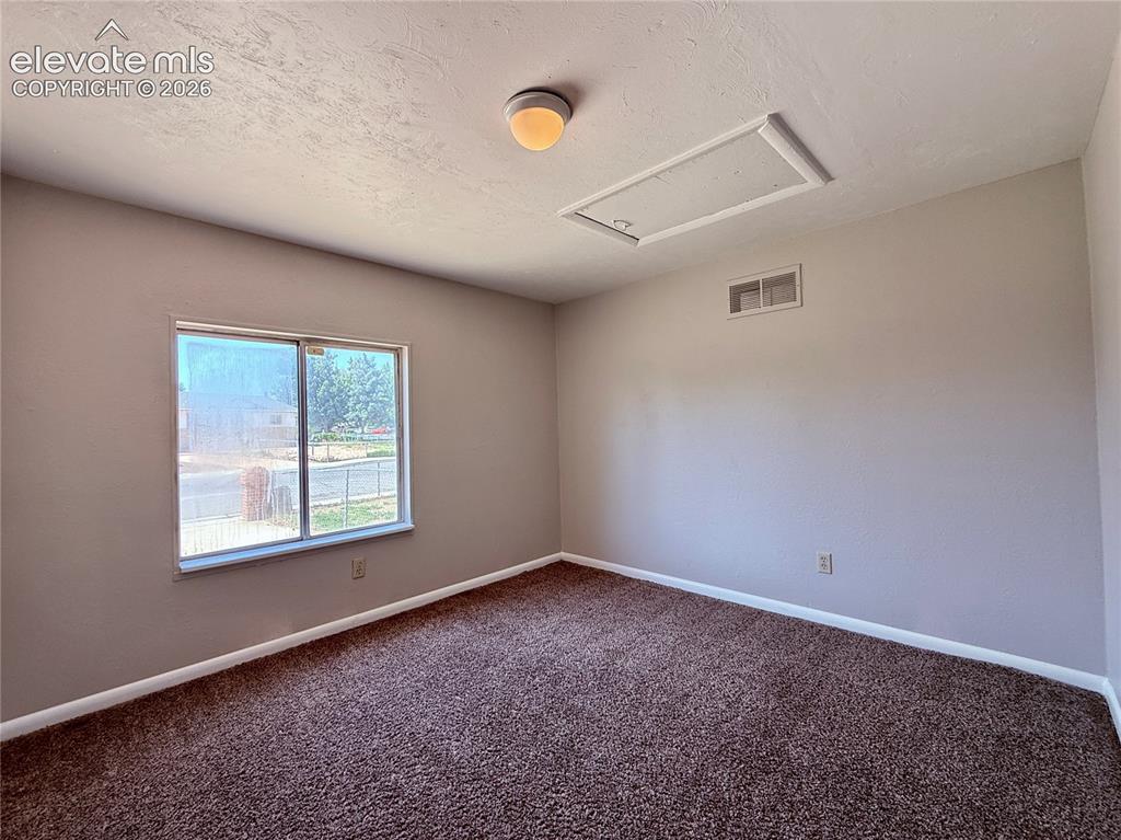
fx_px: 453
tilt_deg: +1.0
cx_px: 560
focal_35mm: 14
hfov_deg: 102.1
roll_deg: -1.1
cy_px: 420
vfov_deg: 85.6
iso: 64
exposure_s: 1/103
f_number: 2.2
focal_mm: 2.22
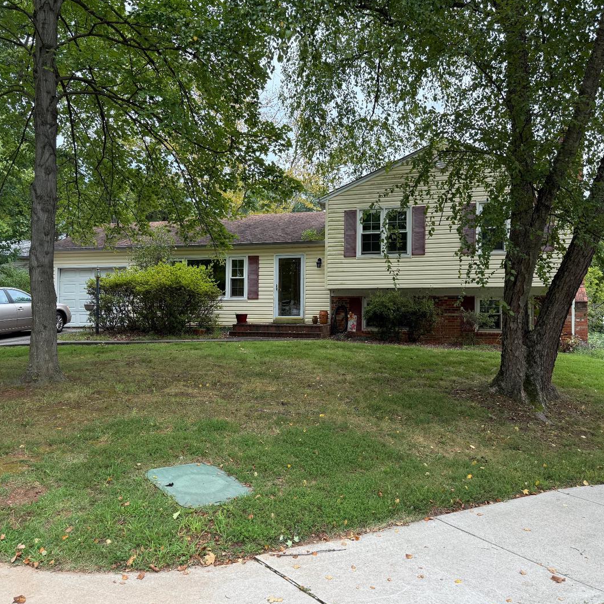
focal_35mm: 29
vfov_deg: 55.6
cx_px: 292
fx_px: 572
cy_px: 304
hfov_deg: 55.6
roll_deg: -0.6
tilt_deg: +2.2
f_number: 1.78
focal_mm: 6.76
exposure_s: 1/1230
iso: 100
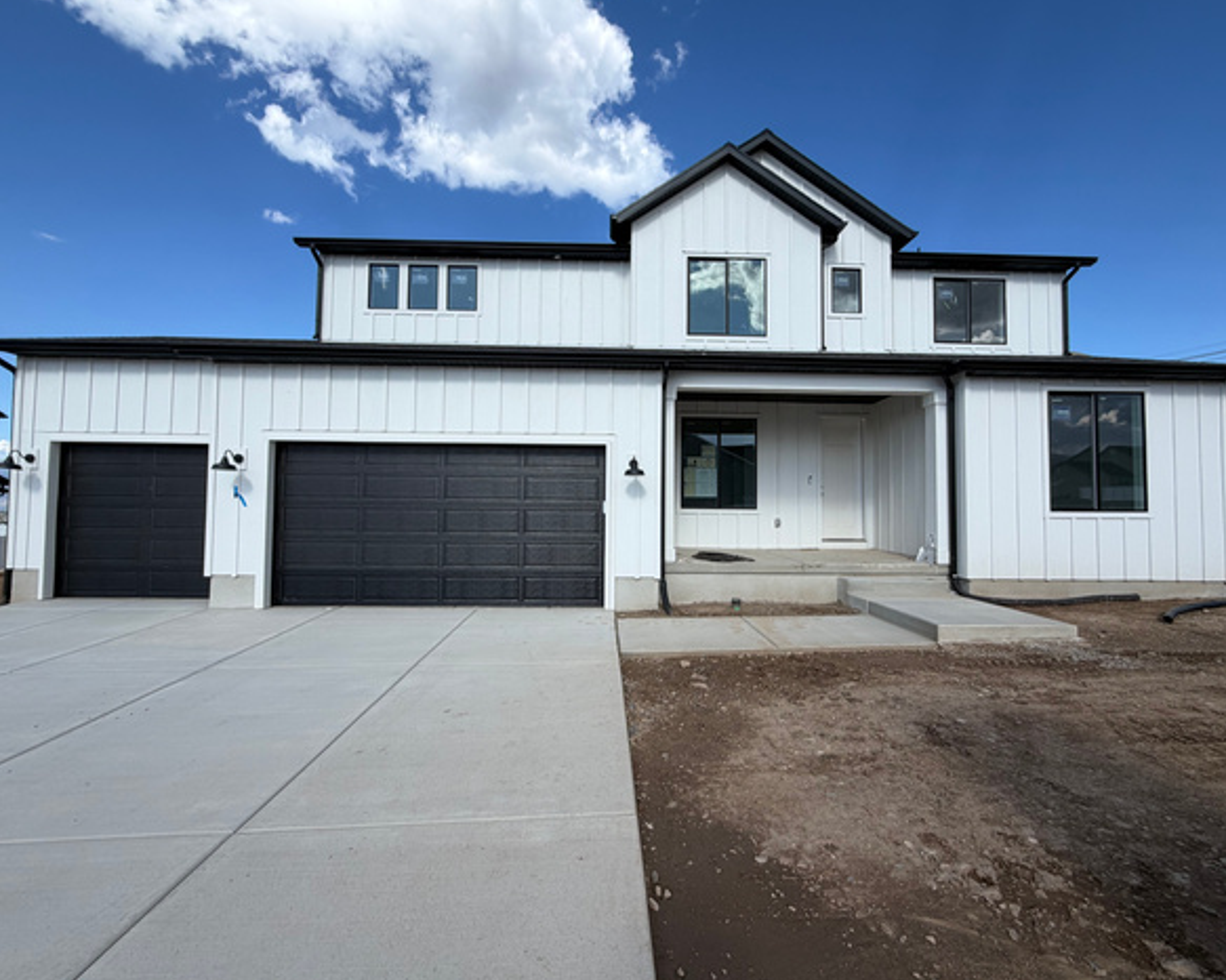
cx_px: 622
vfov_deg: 84.0
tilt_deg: +2.3
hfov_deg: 96.8
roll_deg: -0.8
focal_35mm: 15
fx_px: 544
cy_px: 490
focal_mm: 2.22
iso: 20
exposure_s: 1/830
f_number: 2.2
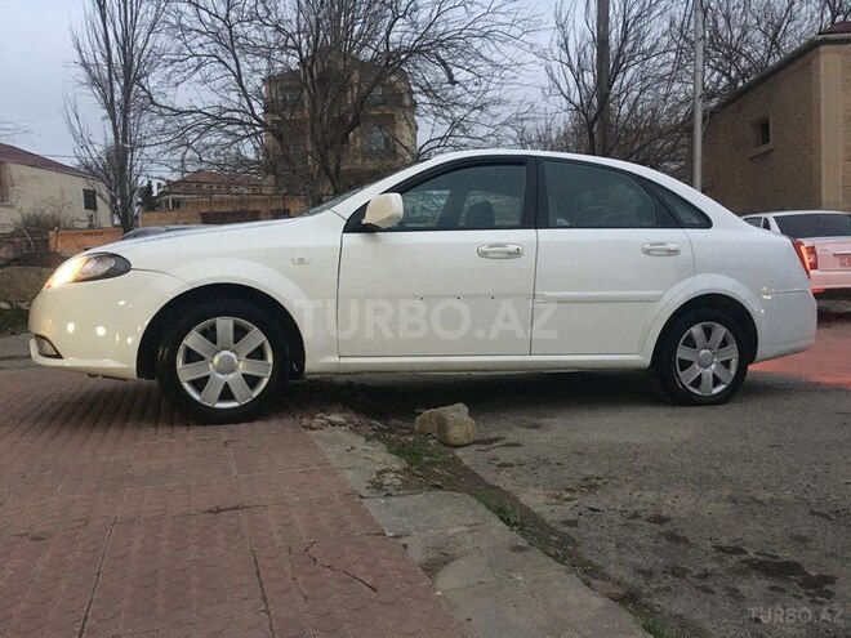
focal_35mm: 29
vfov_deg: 48.2
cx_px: 426
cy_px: 319
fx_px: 713
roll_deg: +1.2
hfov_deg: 61.7
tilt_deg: -4.1
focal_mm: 4.15
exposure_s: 1/17
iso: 400
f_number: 2.2
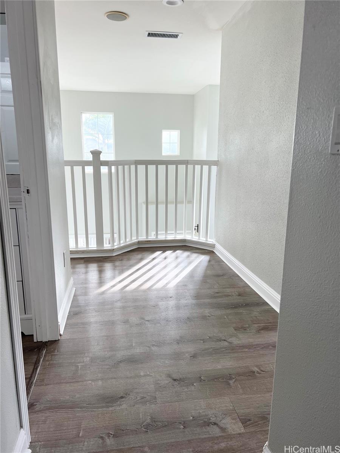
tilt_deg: -11.7
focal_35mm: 26
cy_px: 226
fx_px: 340
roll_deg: -0.4
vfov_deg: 67.3
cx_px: 170
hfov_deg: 53.1
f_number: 1.5
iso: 40
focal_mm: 5.7
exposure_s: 1/241
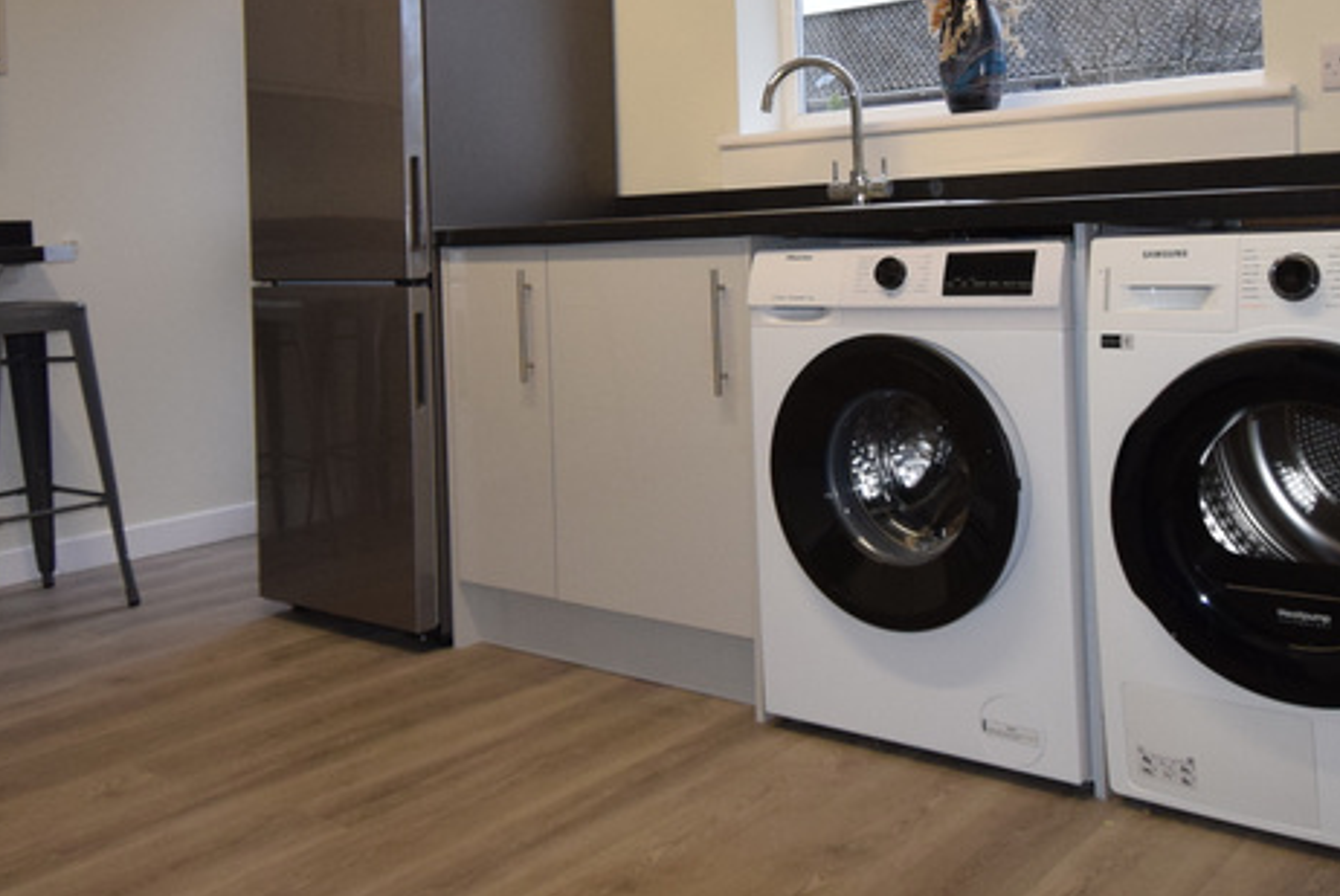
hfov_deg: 54.3
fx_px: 1304
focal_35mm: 35
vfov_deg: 37.1
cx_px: 715
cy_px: 241
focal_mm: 10
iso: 800
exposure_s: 1/100
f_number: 5
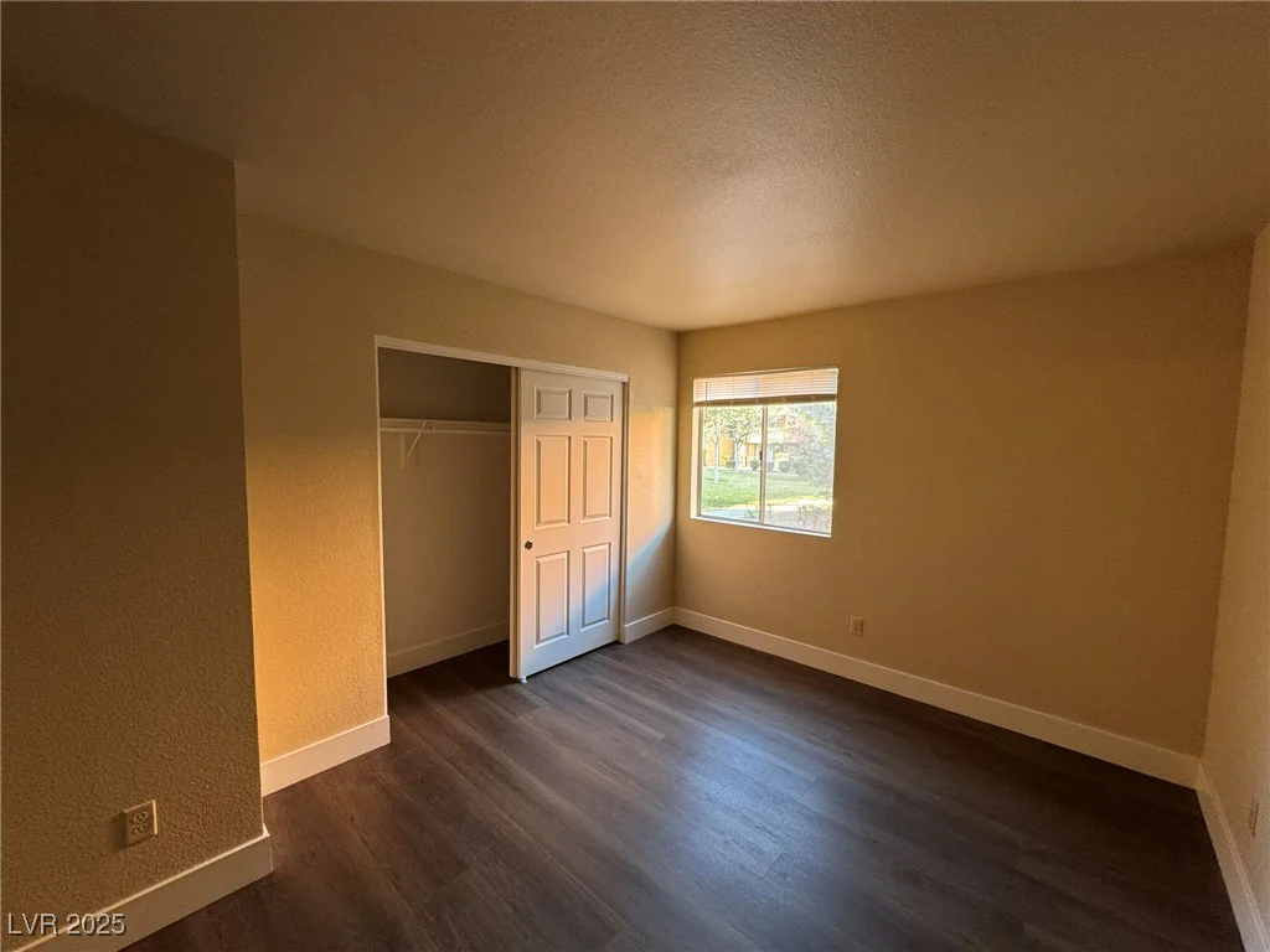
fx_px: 514
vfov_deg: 85.7
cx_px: 635
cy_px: 476
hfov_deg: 102.1
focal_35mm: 14
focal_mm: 2.22
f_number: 2.2
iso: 200
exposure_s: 1/60
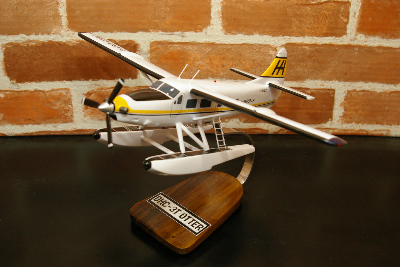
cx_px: 200
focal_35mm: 50
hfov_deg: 40.0
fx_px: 550
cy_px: 134
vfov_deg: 27.3
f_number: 5.6
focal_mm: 33
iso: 800
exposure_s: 1/30
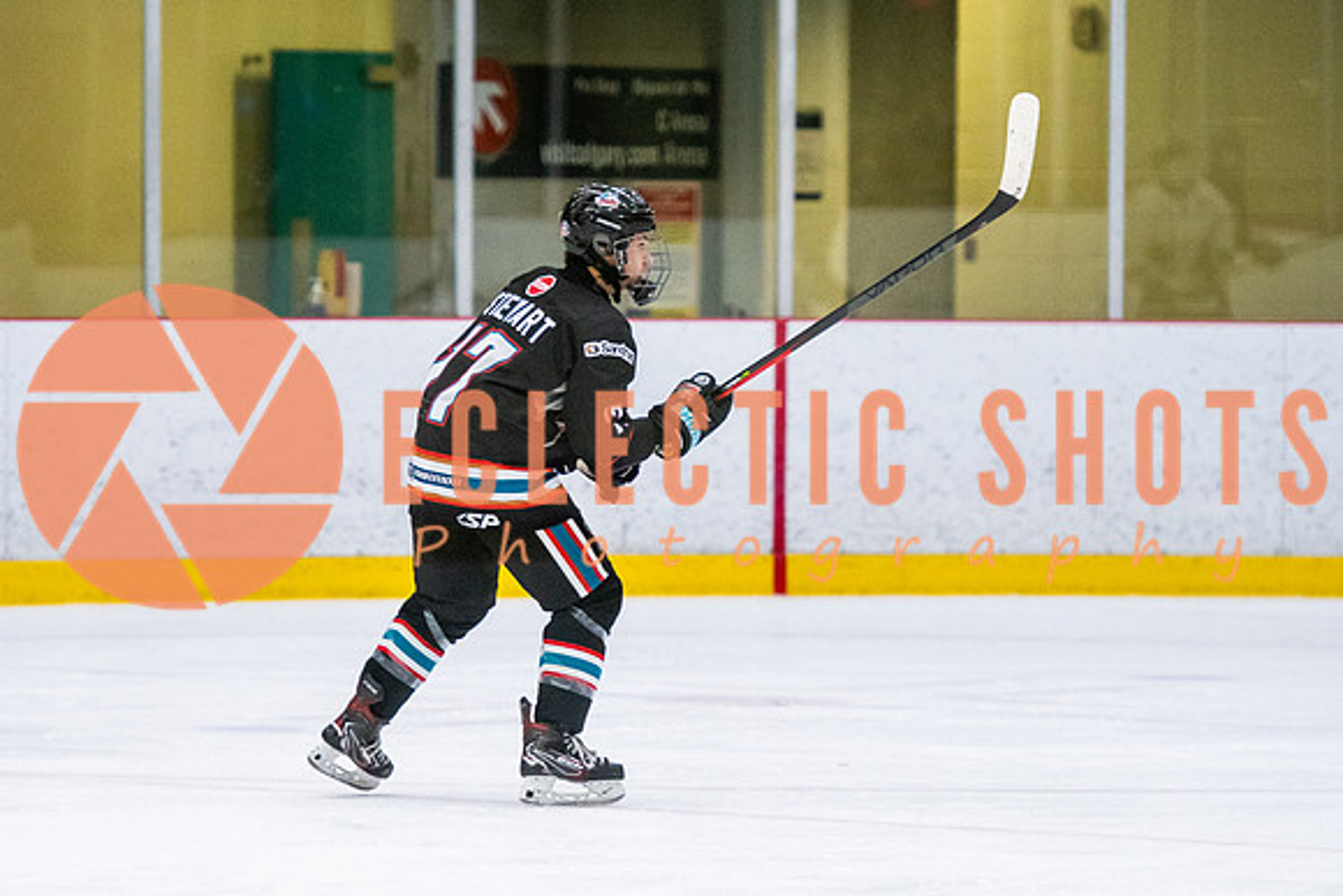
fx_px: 11030
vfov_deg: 4.7
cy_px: 410
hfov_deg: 7.0
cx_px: 568
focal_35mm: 296
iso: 2000
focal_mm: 155
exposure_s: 1/640
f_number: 2.8
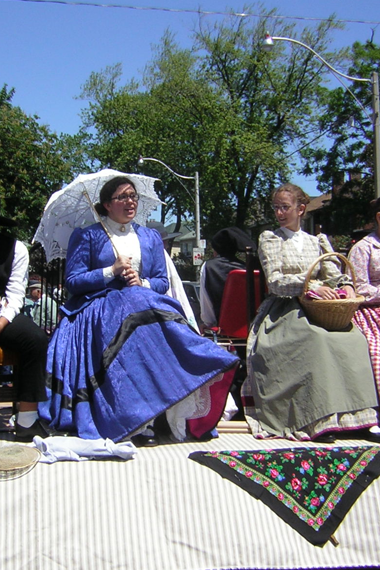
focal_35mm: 51
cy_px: 282
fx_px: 808
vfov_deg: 38.9
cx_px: 179
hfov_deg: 26.5
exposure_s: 1/382
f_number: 5.2
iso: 50
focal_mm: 4.7
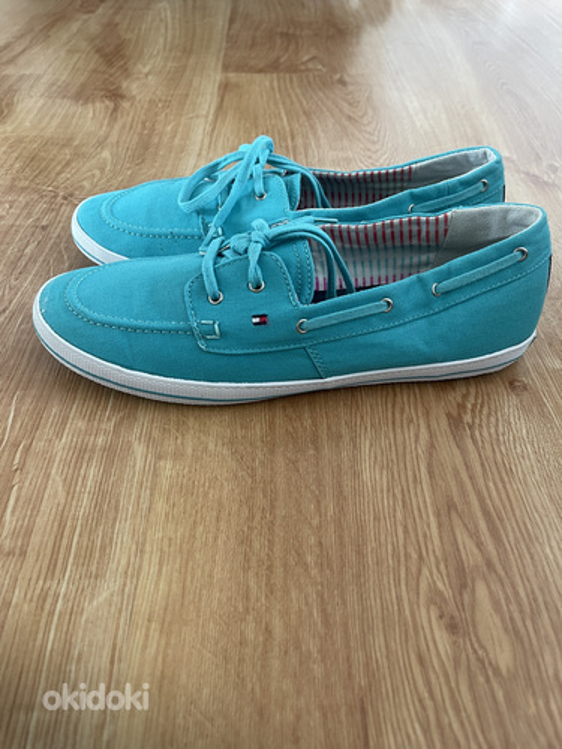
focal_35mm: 26
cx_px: 281
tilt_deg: -44.5
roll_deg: -0.7
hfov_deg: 53.1
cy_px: 374
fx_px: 563
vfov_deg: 67.3
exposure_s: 1/60
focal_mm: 5.1
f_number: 1.6
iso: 250
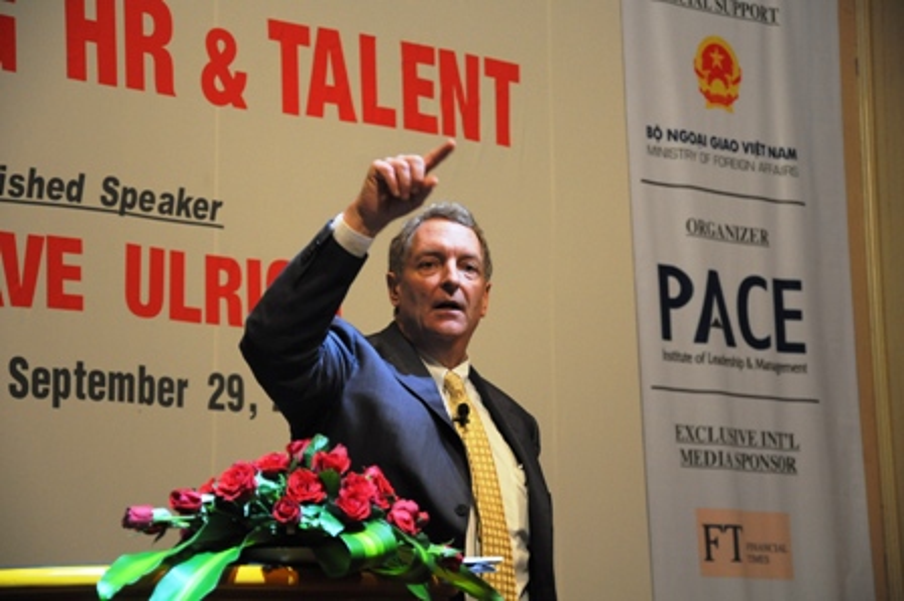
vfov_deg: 11.4
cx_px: 452
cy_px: 300
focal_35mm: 120
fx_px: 3011
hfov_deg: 17.1
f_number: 5.3
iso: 1250
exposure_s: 1/40
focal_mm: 80
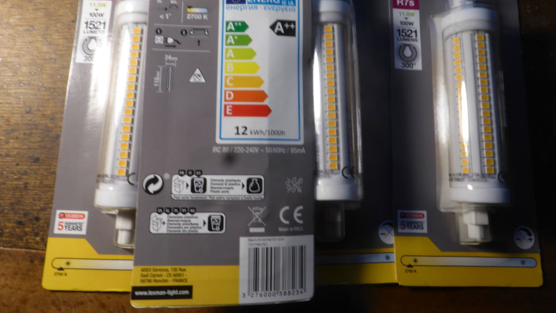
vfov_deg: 42.3
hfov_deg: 69.8
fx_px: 398
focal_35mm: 27
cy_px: 103
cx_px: 270
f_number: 8
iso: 100
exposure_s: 1/3.2
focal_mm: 4.3
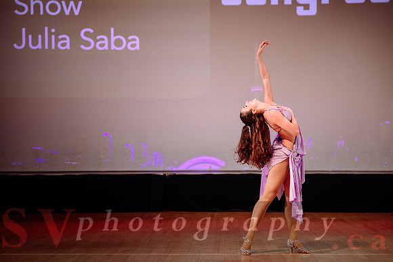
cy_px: 139
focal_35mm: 76
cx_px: 211
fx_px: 826
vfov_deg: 18.0
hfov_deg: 26.8
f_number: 2
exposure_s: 1/500
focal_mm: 70
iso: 1000
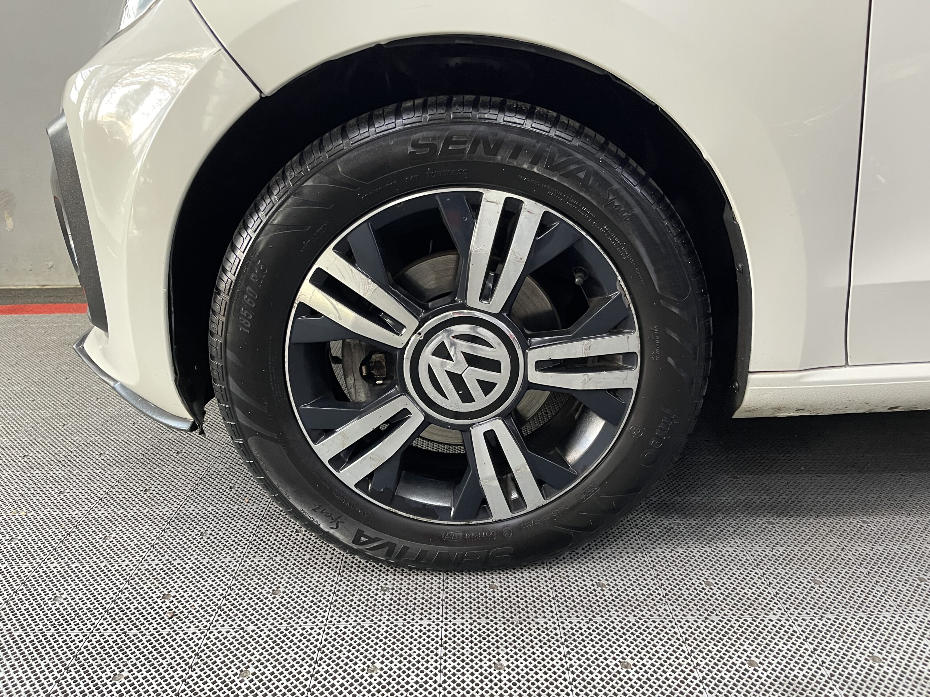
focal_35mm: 25
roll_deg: -0.9
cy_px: 348
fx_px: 672
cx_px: 465
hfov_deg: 69.4
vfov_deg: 54.9
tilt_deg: -19.4
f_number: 1.6
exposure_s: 1/57
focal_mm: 5.1
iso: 500
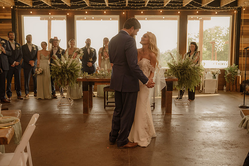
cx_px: 124
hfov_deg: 47.4
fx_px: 284
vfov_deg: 32.6
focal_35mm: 41
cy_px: 83
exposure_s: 1/250
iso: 1000
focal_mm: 41
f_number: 2.8
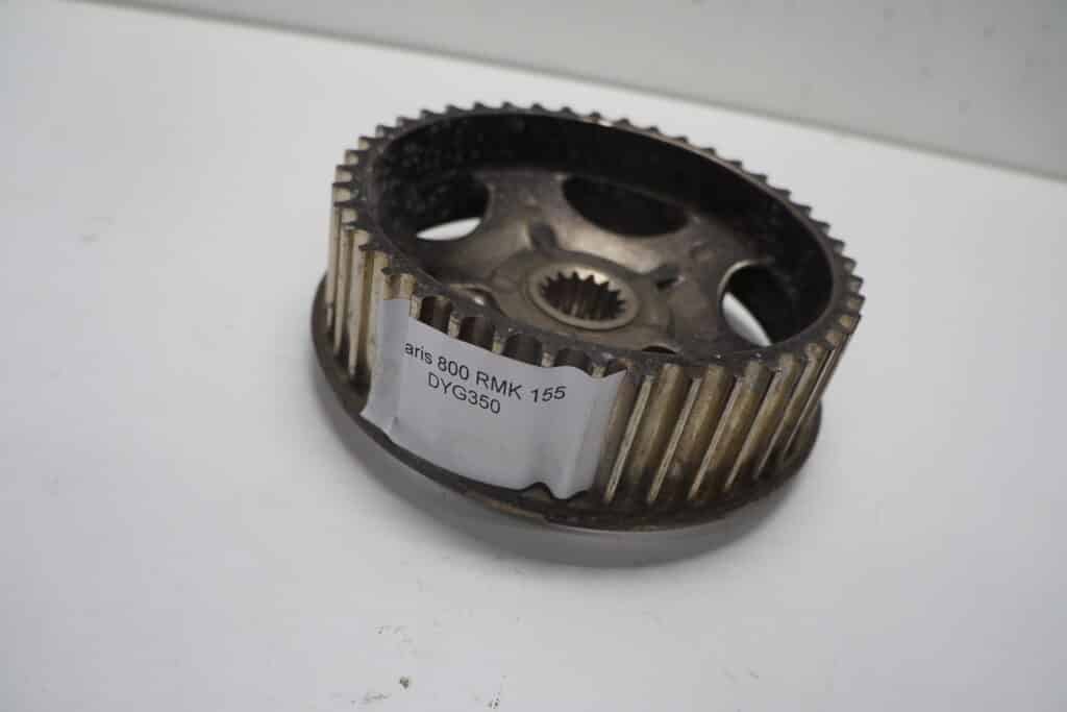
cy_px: 356
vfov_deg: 47.9
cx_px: 534
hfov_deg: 67.4
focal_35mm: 27
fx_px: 800
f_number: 4.5
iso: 160
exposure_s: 1/60
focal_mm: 18
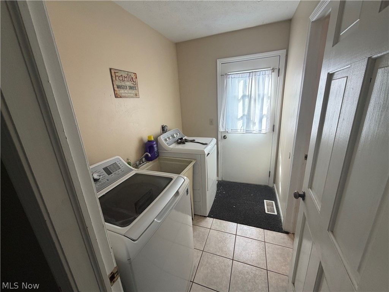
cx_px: 194
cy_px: 146
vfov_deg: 85.7
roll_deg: +3.7
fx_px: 157
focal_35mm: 14
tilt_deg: -14.5
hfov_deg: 102.1
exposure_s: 1/121
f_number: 2.2
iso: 160
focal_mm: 2.22
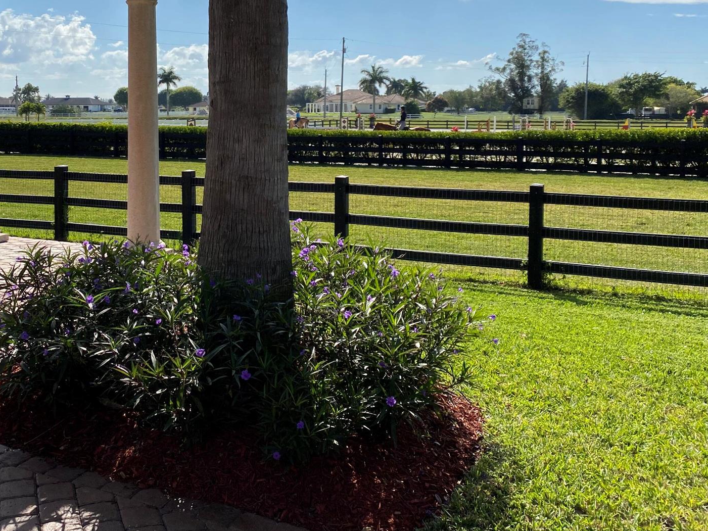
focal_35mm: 38
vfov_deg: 37.2
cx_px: 240
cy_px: 161
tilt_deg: -3.8
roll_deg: +0.1
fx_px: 777
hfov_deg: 48.2
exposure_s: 1/4464
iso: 32
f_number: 1.8
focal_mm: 4.25
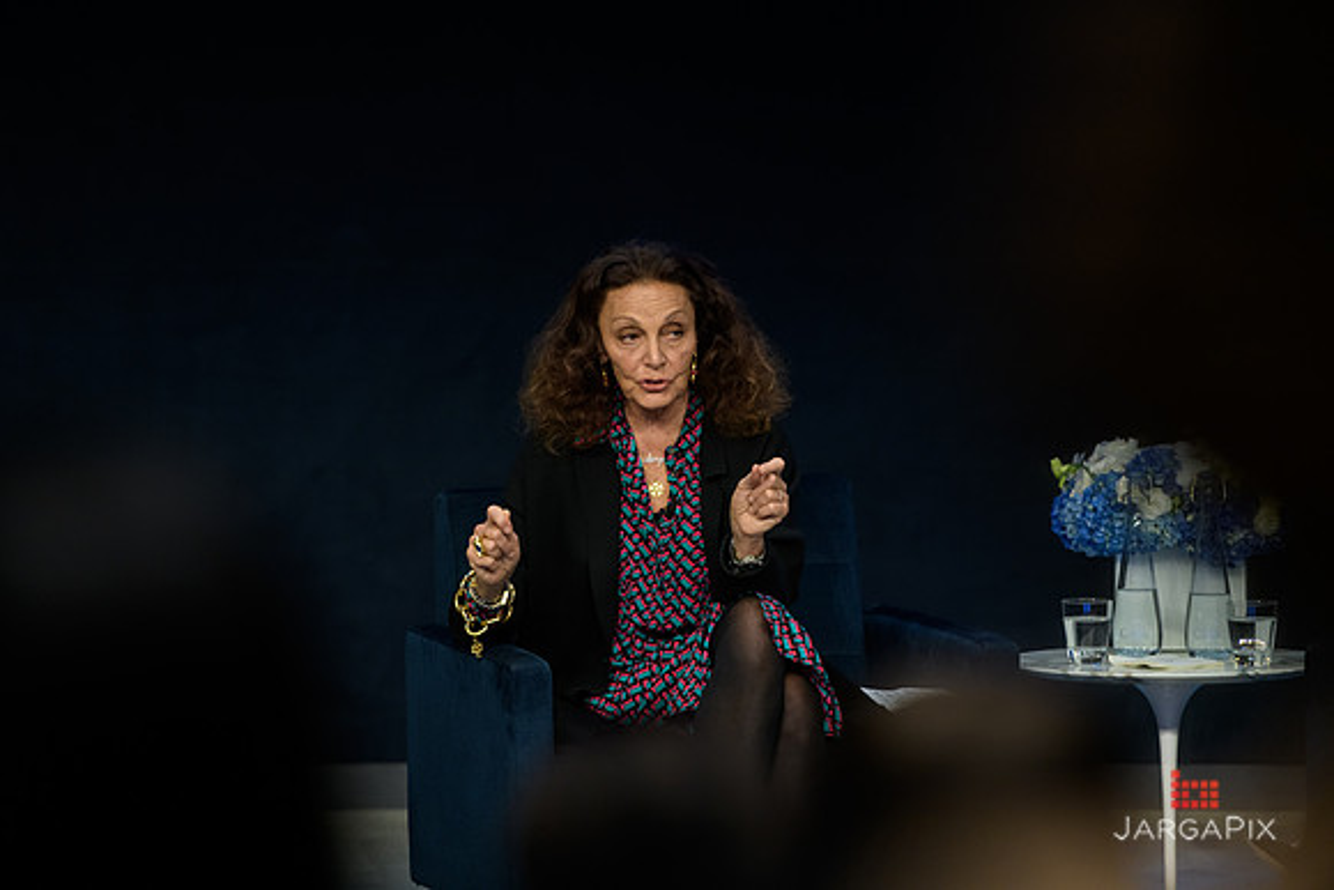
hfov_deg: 10.3
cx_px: 667
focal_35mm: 200
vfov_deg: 6.9
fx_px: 7412
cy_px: 445
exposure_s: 1/200
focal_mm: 200
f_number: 3.2
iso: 1000
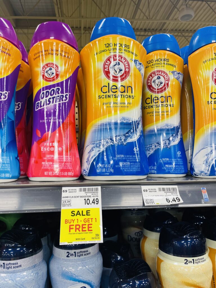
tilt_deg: +3.5
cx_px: 108
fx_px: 216
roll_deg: +1.8
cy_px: 144
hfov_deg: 53.1
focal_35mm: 26
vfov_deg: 67.3
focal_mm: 4.2
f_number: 1.6
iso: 50
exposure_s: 1/63
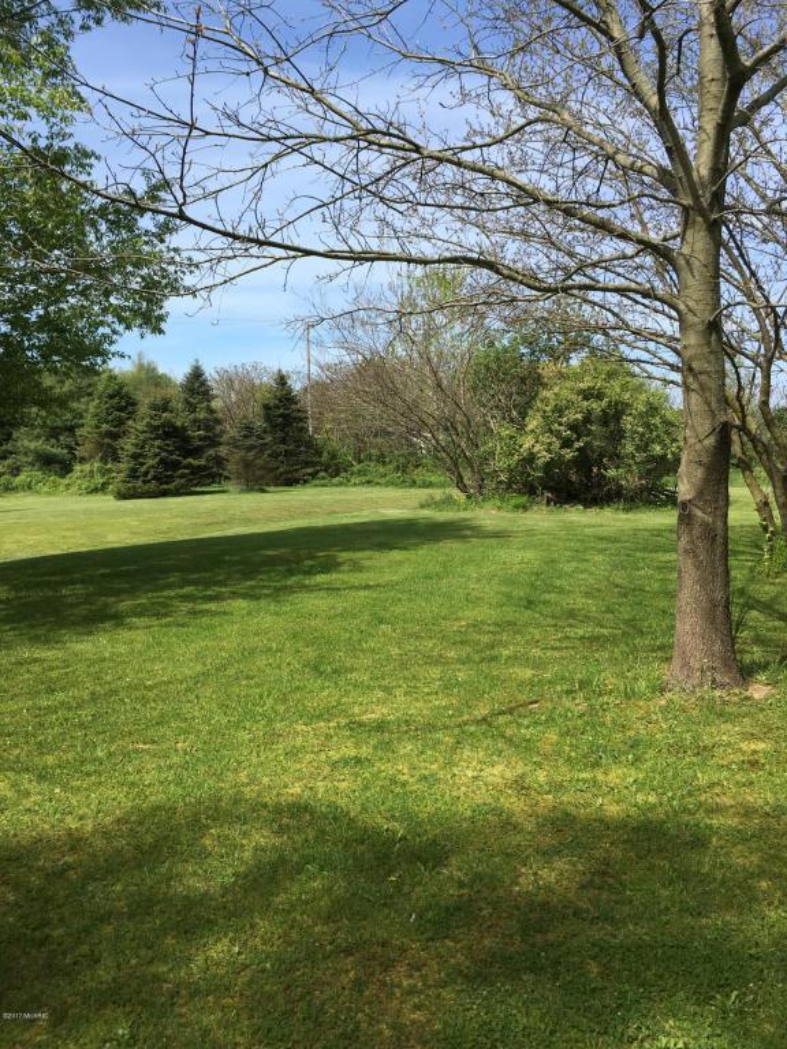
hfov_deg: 48.2
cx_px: 394
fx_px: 879
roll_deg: +3.0
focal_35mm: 29
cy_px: 524
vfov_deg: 61.7
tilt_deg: -5.3
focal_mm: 4.15
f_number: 2.2
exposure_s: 1/1508
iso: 25
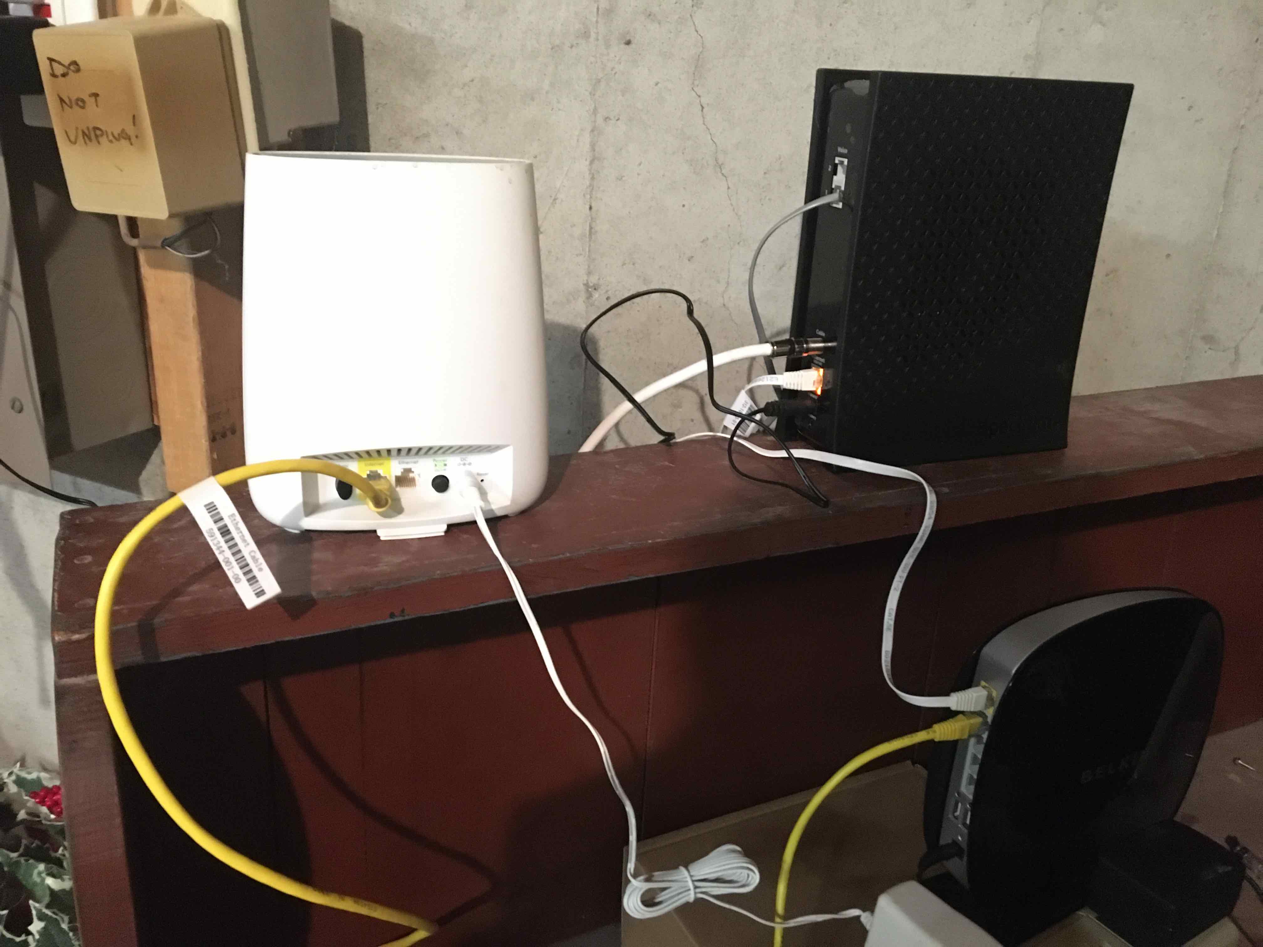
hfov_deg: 61.7
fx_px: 1058
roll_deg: -2.1
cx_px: 632
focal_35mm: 29
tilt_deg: -21.5
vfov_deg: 48.2
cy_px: 474
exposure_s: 1/15
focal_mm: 4.15
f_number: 2.2
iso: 1000
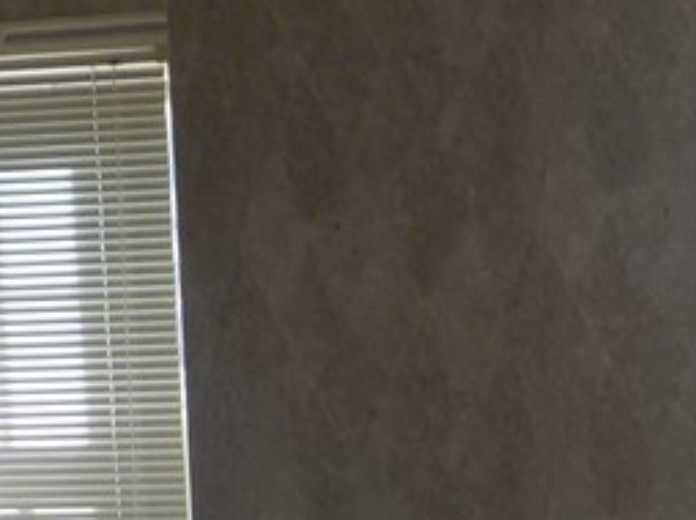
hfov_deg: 16.2
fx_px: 2431
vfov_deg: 11.3
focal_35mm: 121
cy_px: 952
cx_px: 540
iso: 125
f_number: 3.3
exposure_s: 1/80
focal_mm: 4.1
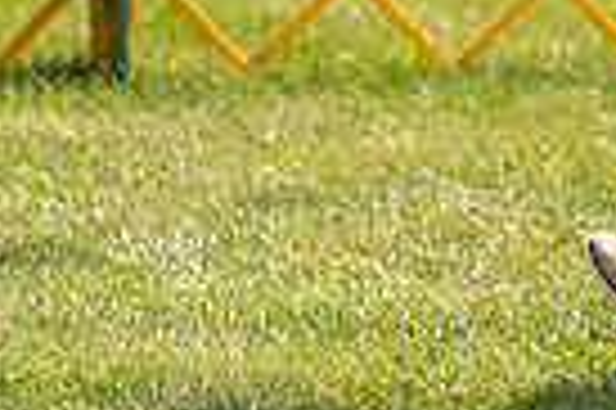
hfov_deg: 2.4
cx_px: 832
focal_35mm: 849
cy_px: -187
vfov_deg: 1.6
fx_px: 14510
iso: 200
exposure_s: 1/1600
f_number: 3.5
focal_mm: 200
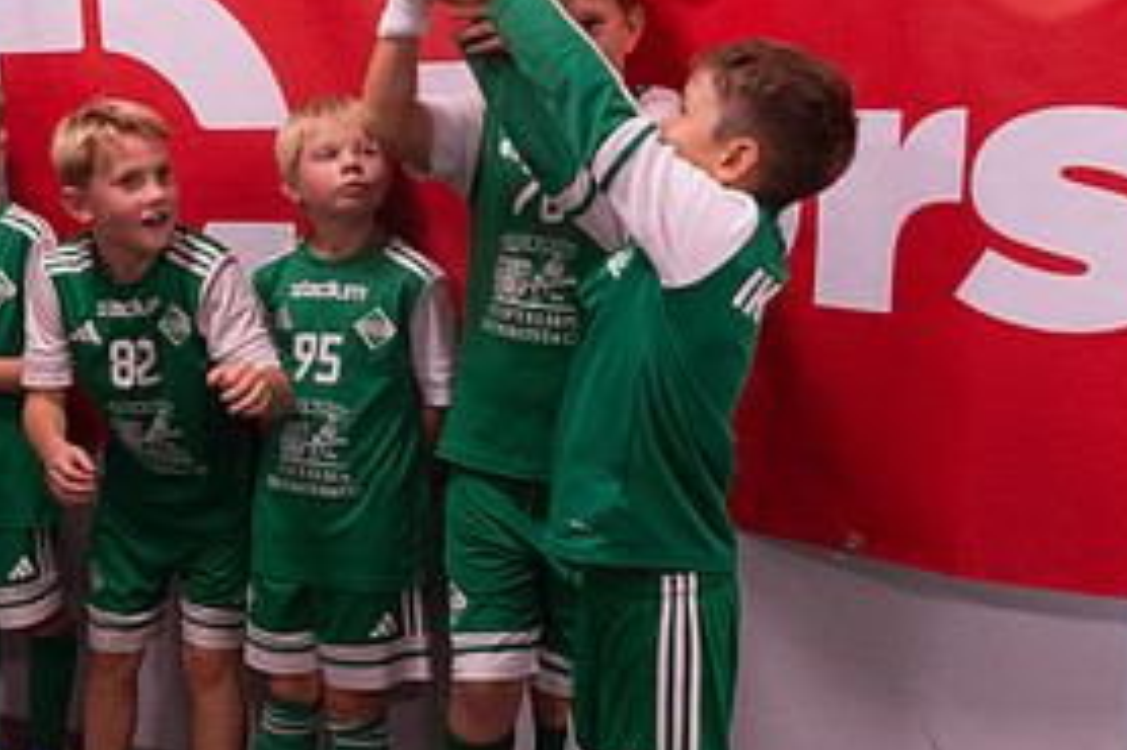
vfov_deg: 25.5
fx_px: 1658
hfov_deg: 35.7
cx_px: 150
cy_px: 414
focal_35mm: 53
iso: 5600
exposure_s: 1/320
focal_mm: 24
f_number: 3.5
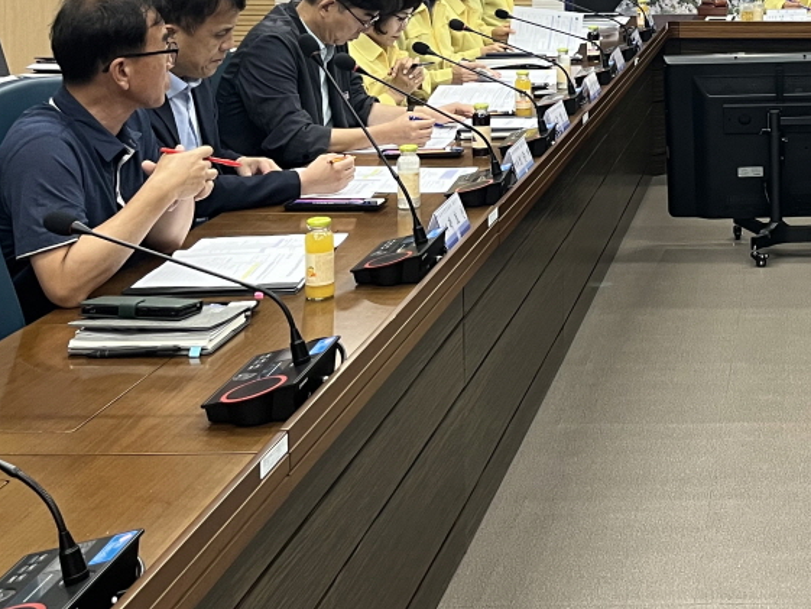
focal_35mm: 63
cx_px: 846
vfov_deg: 21.9
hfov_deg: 28.5
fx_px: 1476
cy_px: -85
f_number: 1.6
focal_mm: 5.1
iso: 100
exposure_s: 1/60
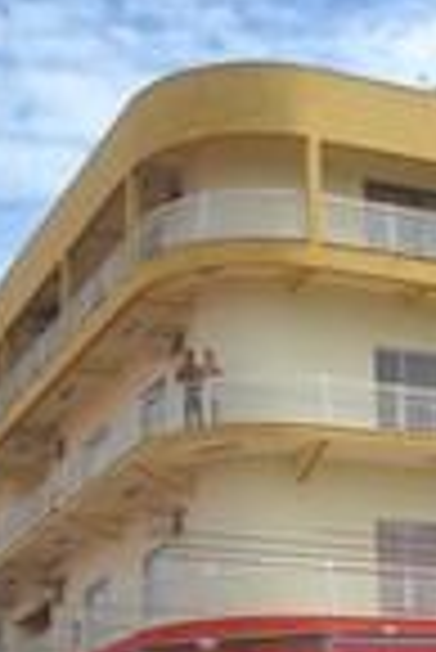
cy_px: 553
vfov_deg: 21.5
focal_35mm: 93
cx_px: 467
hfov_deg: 14.4
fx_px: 1685
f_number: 9
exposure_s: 1/320
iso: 100
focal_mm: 20
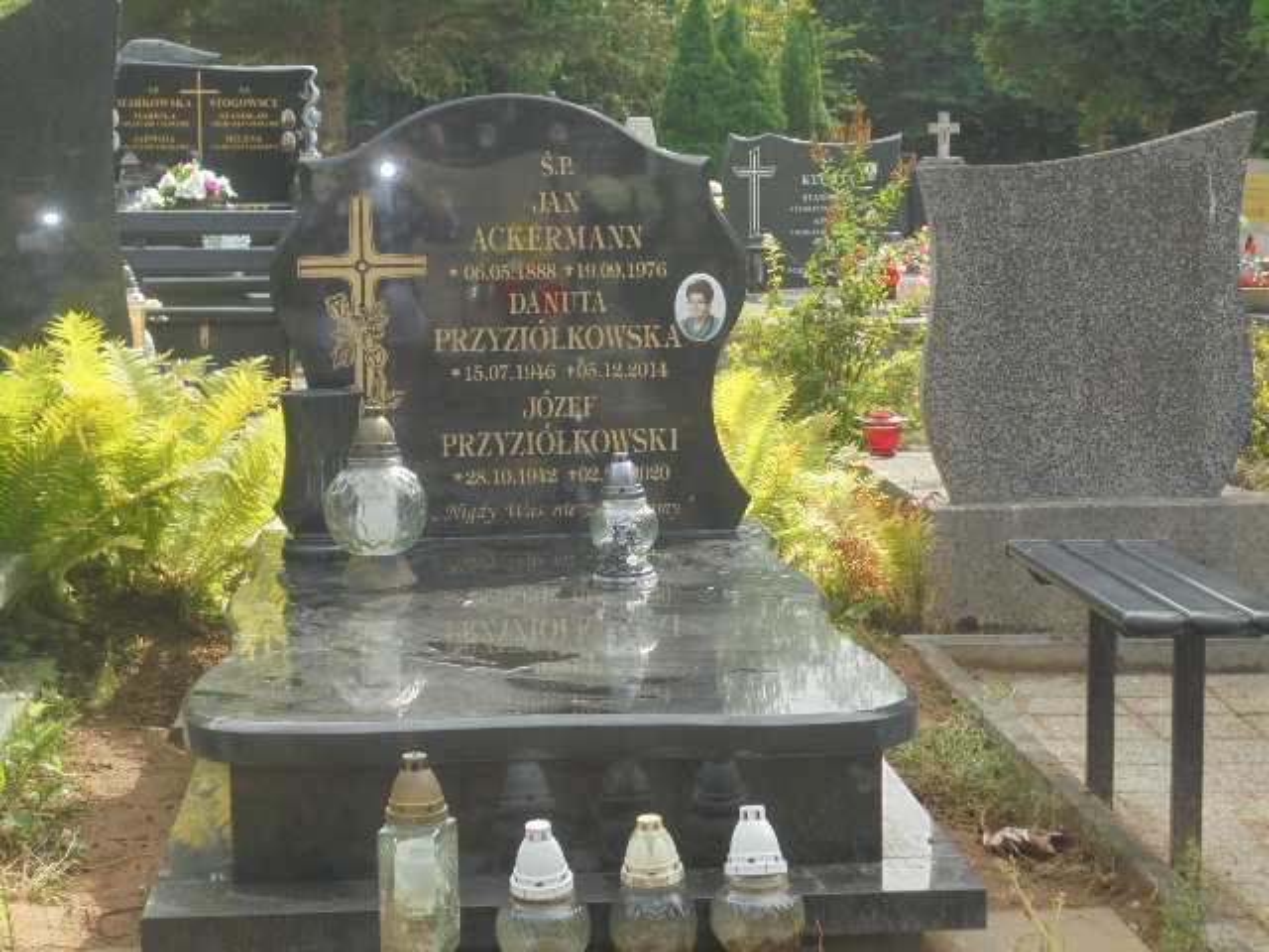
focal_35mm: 73
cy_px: 476
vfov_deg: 20.2
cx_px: 634
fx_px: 2676
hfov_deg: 26.7
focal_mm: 13.1
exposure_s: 1/125
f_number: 6.1
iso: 100
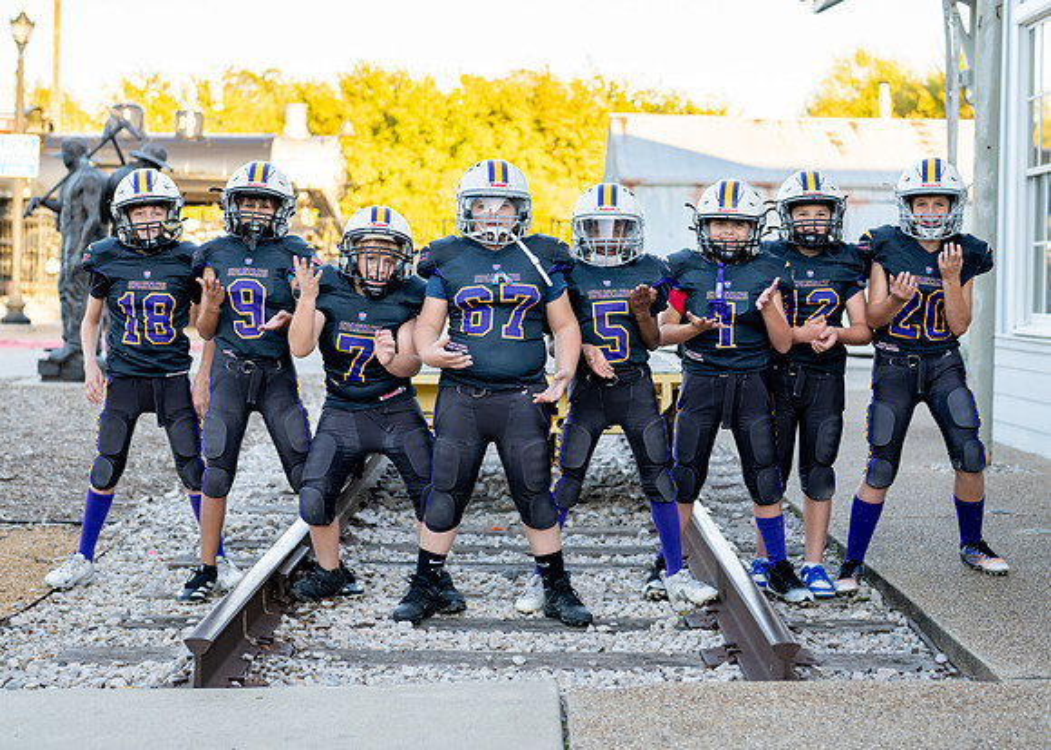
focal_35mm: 64
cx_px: 526
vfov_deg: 22.2
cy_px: 349
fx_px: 1913
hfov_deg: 30.7
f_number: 2.5
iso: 160
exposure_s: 1/400
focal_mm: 50
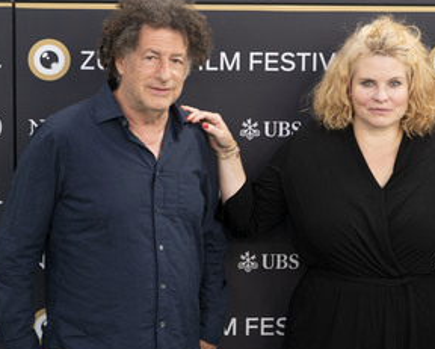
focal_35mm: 134
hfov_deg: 14.3
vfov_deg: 11.5
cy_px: 156
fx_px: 1727
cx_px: 314
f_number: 4.5
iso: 400
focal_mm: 84
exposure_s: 1/200
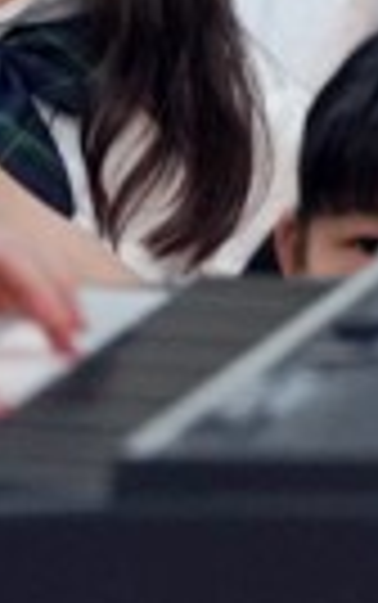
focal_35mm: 1373
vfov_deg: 1.5
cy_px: -320
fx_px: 22582
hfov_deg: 1.0
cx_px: 1660
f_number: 4
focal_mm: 200
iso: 1600
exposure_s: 1/250
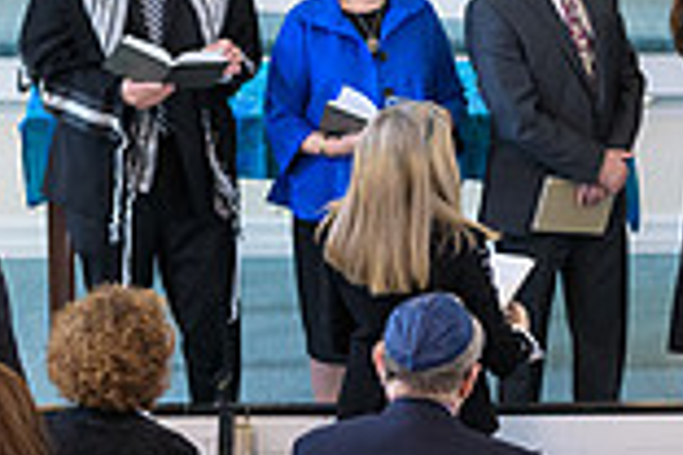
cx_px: 425
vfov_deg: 5.2
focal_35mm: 261
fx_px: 4951
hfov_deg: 7.9
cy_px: -234
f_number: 3.2
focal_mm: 70
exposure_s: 1/125
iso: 1250
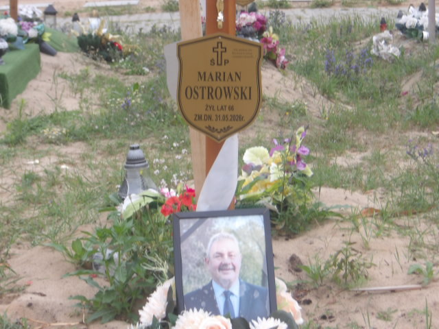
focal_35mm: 108
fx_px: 1370
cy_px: 164
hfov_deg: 18.2
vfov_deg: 13.7
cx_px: 220
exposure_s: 1/54
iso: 122
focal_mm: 19.6
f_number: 6.6
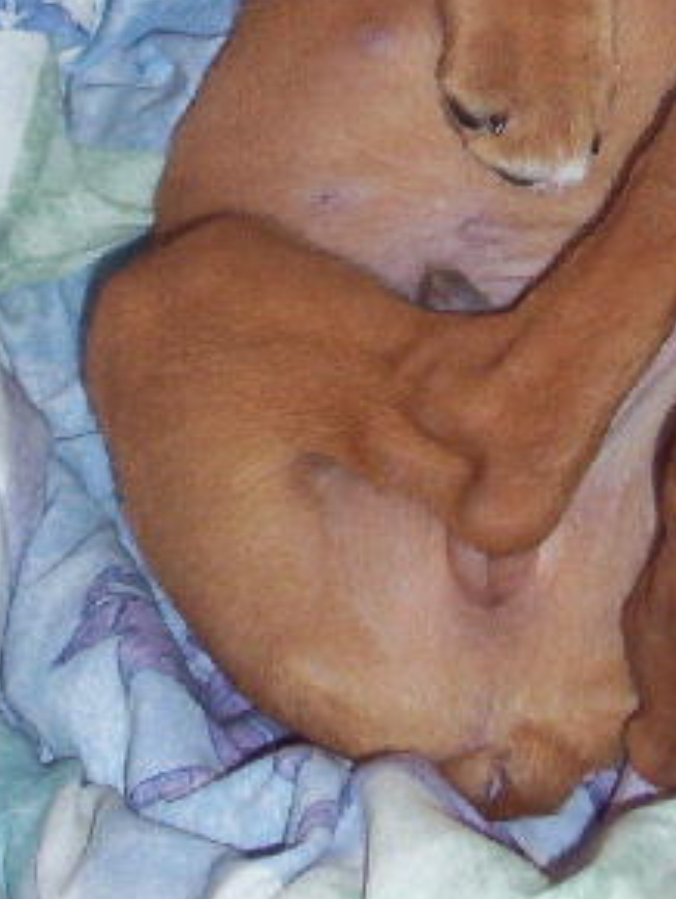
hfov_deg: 10.5
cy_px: -59
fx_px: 3666
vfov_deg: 13.7
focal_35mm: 141
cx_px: 558
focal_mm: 9.98
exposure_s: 1/46.6
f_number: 3.54
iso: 140
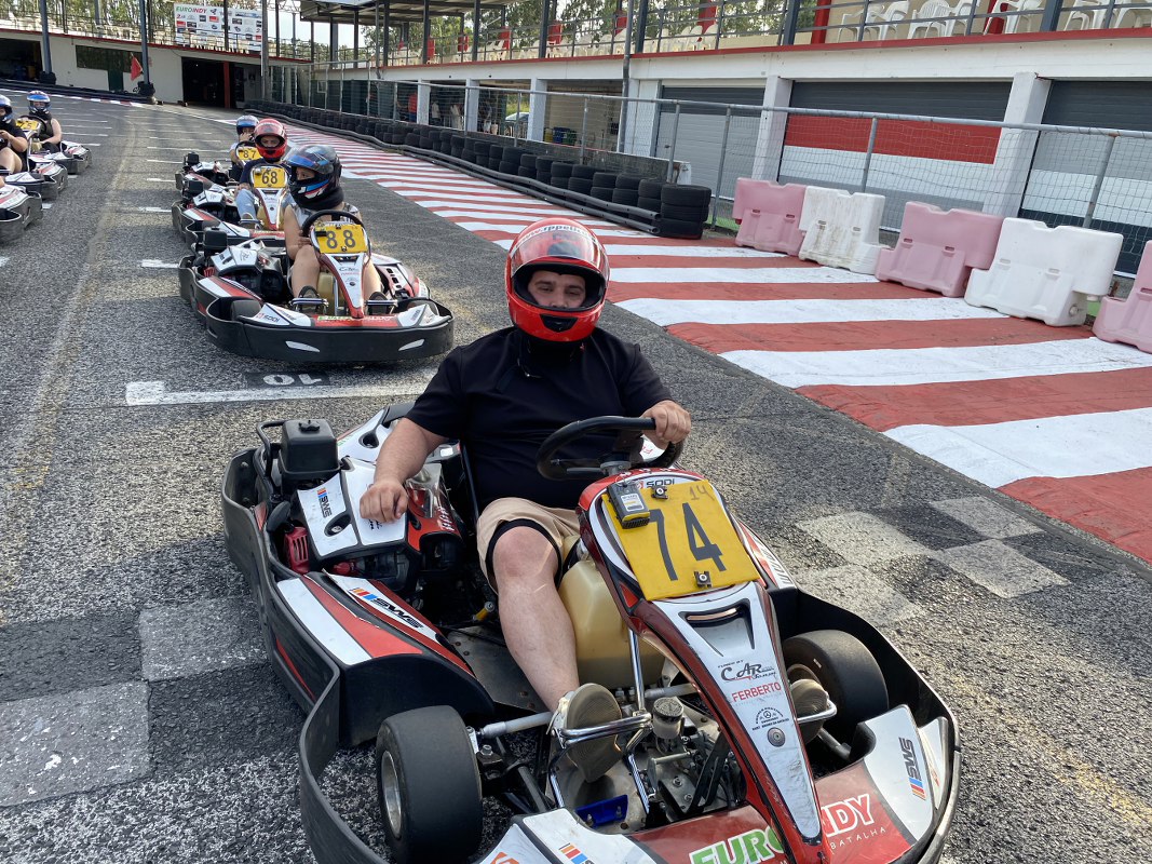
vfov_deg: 53.1
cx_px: 576
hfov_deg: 67.3
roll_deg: -5.1
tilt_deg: -20.6
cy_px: 432
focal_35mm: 26
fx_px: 865
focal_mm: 4.25
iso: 32
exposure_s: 1/757
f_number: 1.8
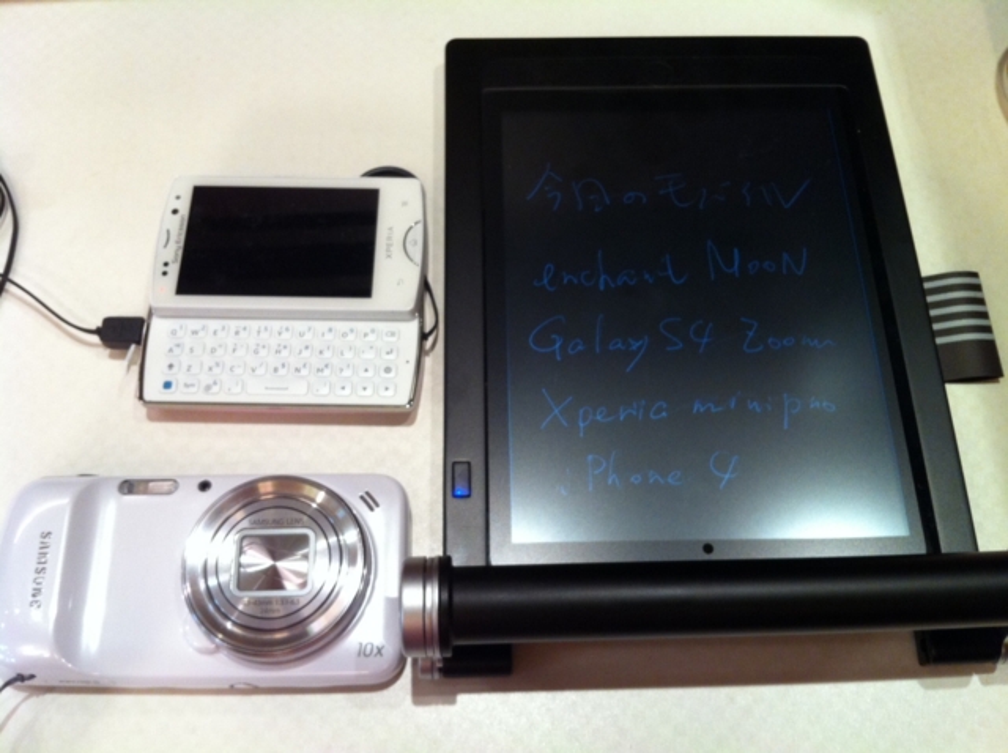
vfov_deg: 40.6
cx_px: 504
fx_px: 1018
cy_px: 376
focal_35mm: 35
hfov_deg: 52.7
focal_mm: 3.85
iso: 160
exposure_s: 1/17
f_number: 2.8
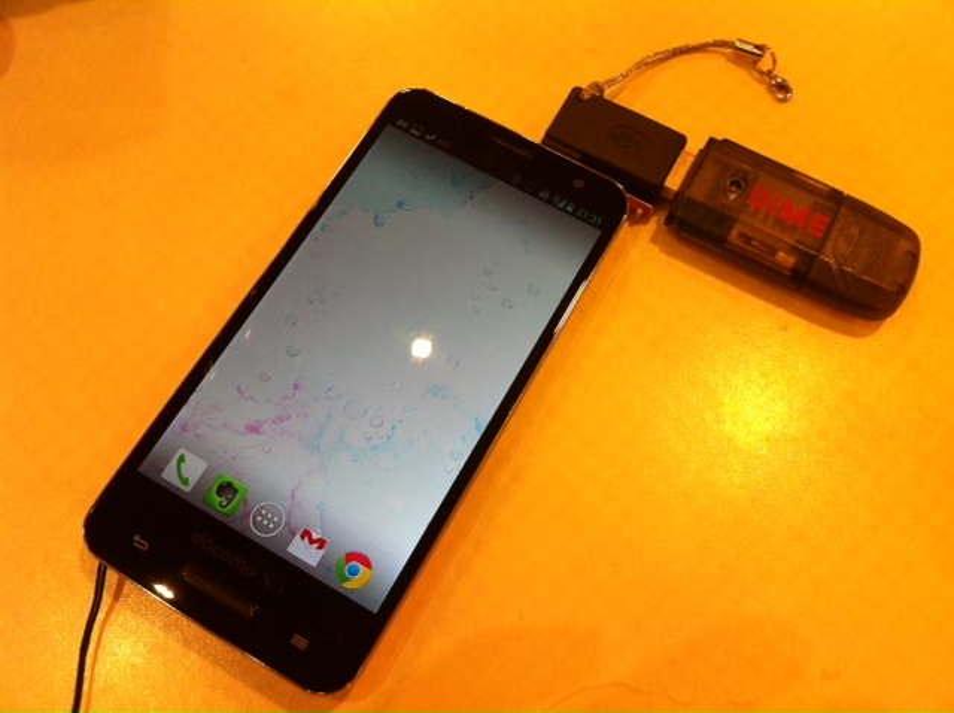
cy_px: 356
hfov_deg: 52.7
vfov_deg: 40.6
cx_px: 477
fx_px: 963
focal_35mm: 35
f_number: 2.8
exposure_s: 1/24
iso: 80
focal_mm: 3.85
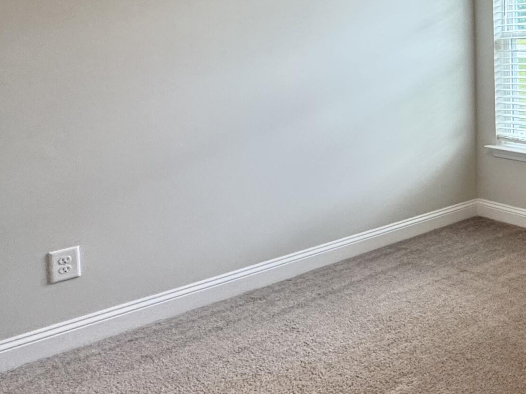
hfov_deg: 34.0
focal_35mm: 38
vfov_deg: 35.8
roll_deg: -0.3
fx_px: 577
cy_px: 49
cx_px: 694
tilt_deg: -2.1
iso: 250
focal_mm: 2.22
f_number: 2.2
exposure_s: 1/120
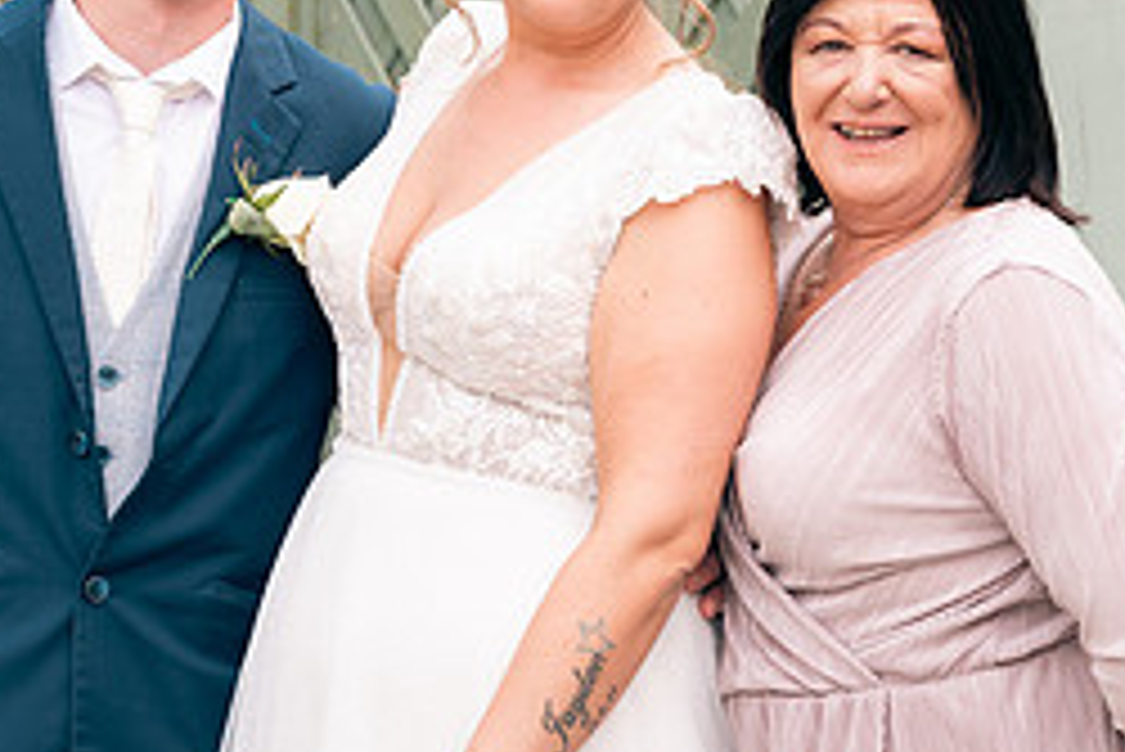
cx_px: 518
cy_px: 430
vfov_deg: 9.0
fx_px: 4784
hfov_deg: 13.4
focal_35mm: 153
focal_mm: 66
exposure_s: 1/160
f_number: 6.3
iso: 160
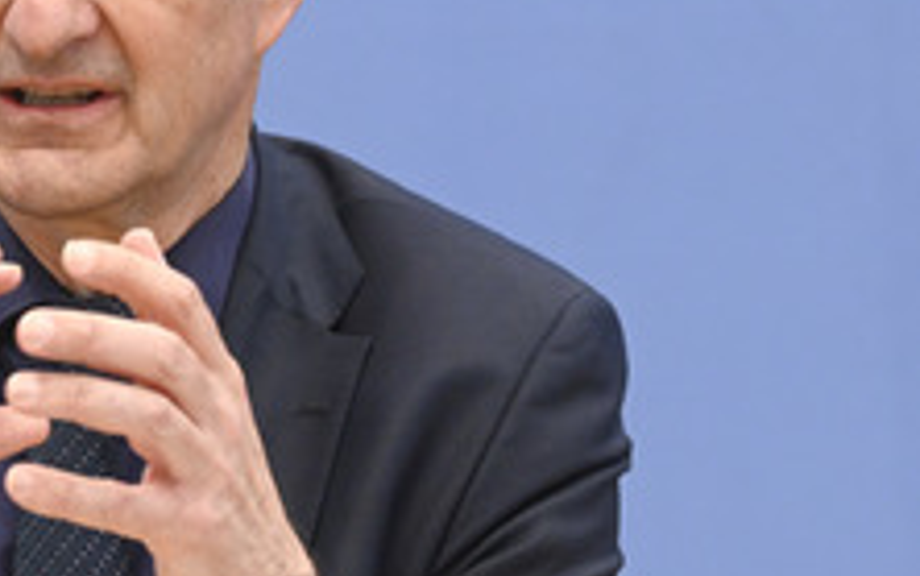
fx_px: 5092
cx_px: -6
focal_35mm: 203
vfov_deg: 6.5
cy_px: 162
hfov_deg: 10.2
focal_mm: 98
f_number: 5.6
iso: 3200
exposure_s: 1/400
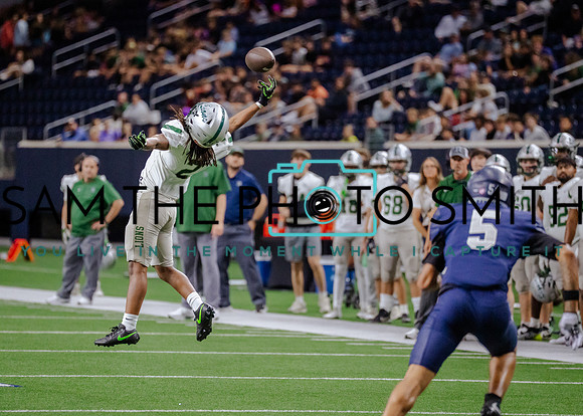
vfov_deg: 5.2
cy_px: 245
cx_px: 265
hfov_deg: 7.2
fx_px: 4615
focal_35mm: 279
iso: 3200
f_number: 2.8
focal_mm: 200
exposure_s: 1/1250
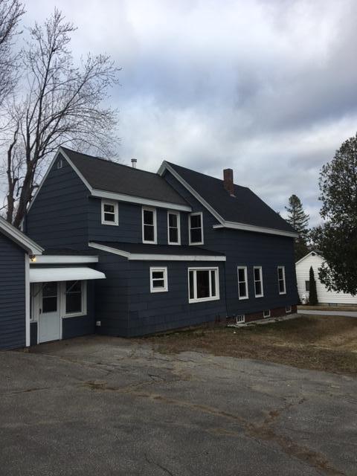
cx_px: 178
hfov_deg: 48.2
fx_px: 399
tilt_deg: +2.2
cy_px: 238
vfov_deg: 61.7
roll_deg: -0.1
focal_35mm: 29
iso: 25
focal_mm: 4.15
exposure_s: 1/430
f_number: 2.2
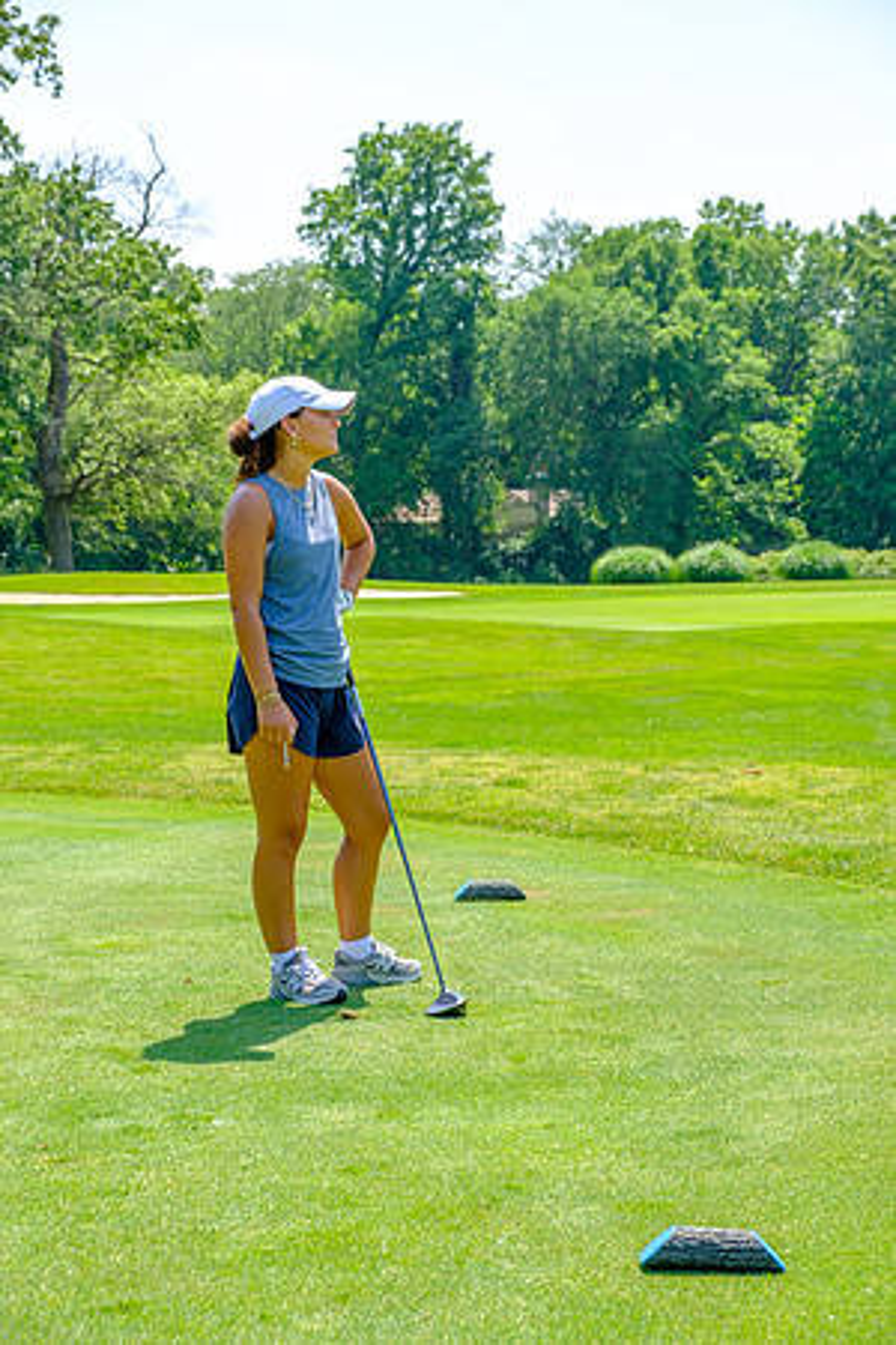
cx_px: 448
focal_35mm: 67
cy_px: 672
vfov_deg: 30.1
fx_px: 2501
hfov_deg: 20.3
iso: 200
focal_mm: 44.4
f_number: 5.6
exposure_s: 1/250
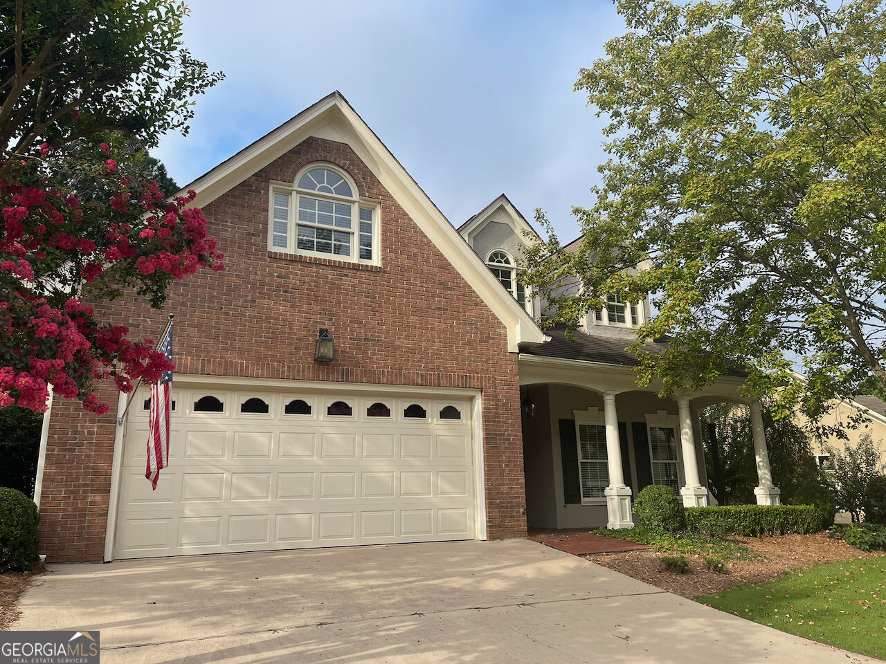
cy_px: 332
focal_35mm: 25
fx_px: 640
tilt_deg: +13.8
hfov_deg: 69.4
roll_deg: +2.2
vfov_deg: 54.9
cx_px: 443
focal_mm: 5.1
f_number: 1.6
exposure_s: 1/2288
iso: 32
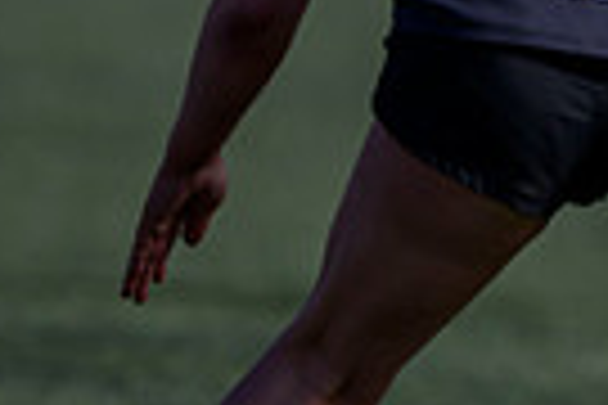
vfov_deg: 0.6
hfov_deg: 1.0
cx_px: 930
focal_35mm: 2117
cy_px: 5
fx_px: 35751
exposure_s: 1/4000
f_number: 3.2
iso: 200
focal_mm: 400
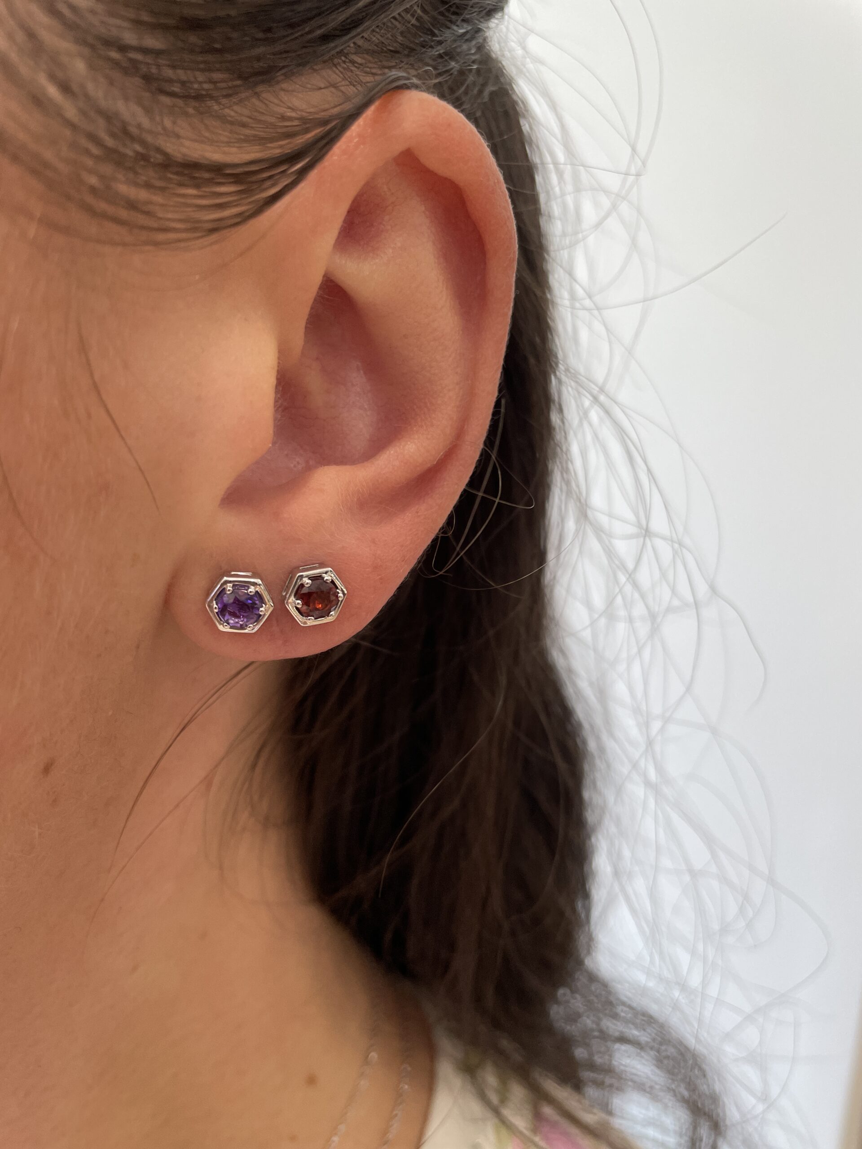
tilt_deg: -10.7
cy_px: 574
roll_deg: -1.2
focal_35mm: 26
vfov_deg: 67.3
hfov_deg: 53.1
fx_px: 863
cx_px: 431
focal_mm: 4.2
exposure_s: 1/120
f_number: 1.6
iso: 64
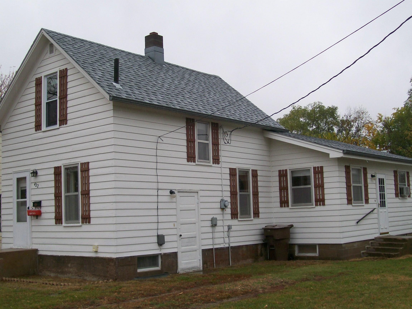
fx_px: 536
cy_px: 154
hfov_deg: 42.1
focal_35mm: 45
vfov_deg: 32.2
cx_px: 206
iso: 80
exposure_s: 1/233
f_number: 3
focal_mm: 7.6
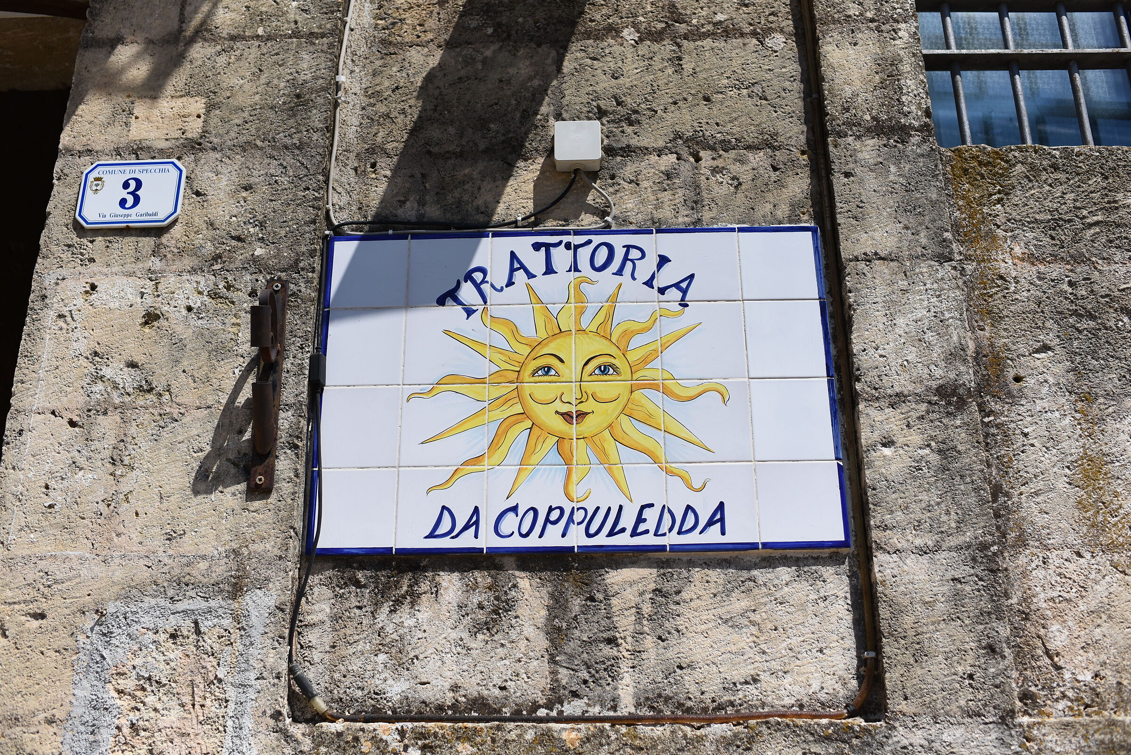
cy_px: 378
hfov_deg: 54.4
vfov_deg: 37.9
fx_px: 1100
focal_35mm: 35
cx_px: 566
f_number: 3.3
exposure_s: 1/4000
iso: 125
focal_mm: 35
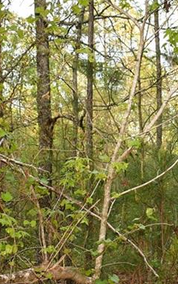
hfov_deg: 13.0
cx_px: 237
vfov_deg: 21.3
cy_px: 84
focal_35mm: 97
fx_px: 753
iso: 220
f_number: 3.5
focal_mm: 18
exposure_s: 1/125
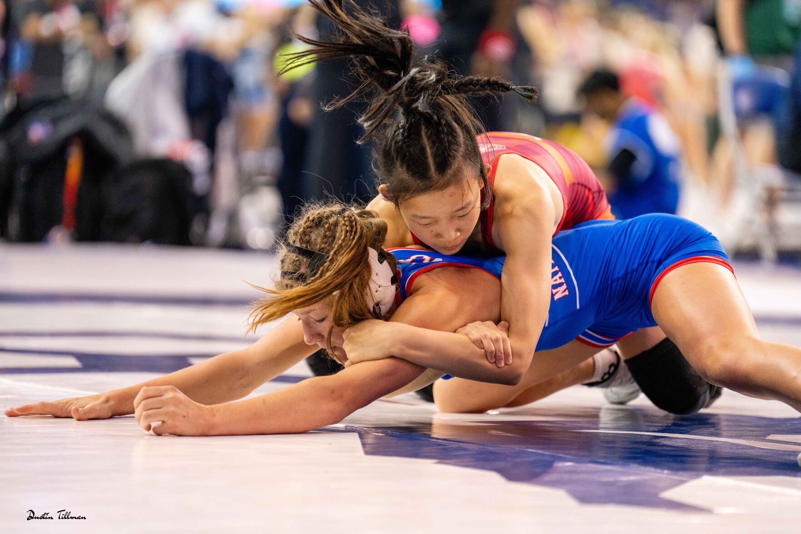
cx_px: 400
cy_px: 267
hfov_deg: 10.6
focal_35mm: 194
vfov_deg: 7.1
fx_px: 4316
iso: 3200
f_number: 2.8
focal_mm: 194
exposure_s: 1/800
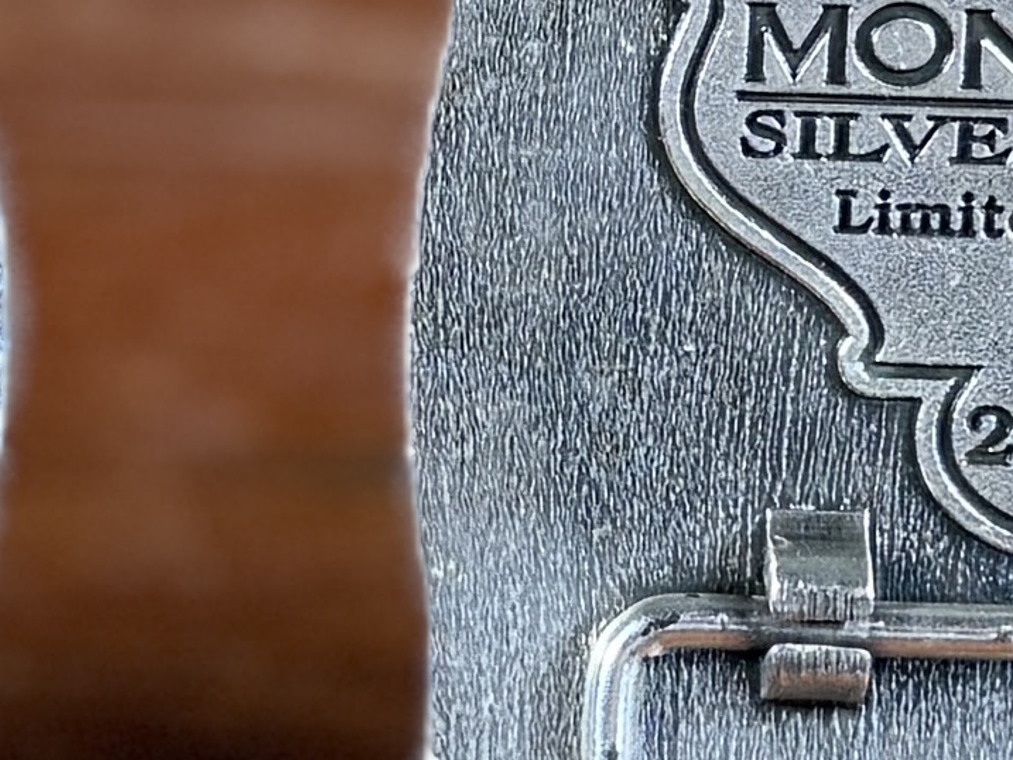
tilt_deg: -32.8
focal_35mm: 89
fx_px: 2605
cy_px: 411
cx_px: 146
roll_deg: -2.5
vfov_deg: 16.6
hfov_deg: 21.6
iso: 80
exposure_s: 1/120
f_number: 1.78
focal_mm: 6.76
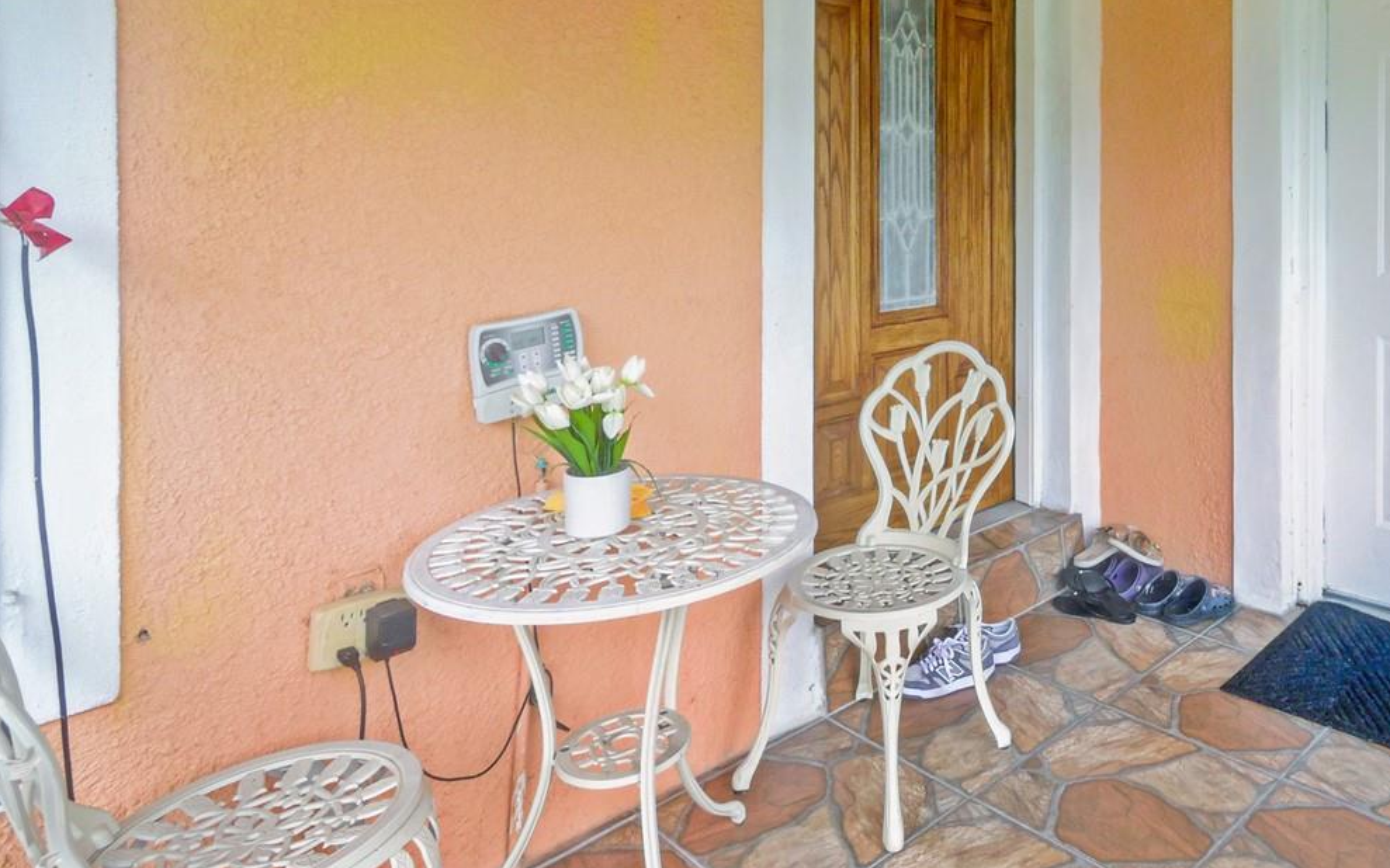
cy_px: 164
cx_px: 1051
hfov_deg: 69.6
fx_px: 909
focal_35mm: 24
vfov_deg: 48.0
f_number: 4
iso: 1250
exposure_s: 1/60
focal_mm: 7
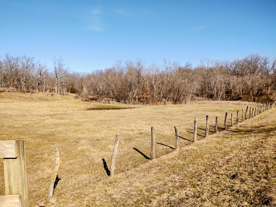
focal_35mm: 27
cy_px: 104
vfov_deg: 51.4
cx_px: 138
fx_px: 215
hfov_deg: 65.3
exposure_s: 1/3367
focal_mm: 4.75
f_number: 1.7
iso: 100
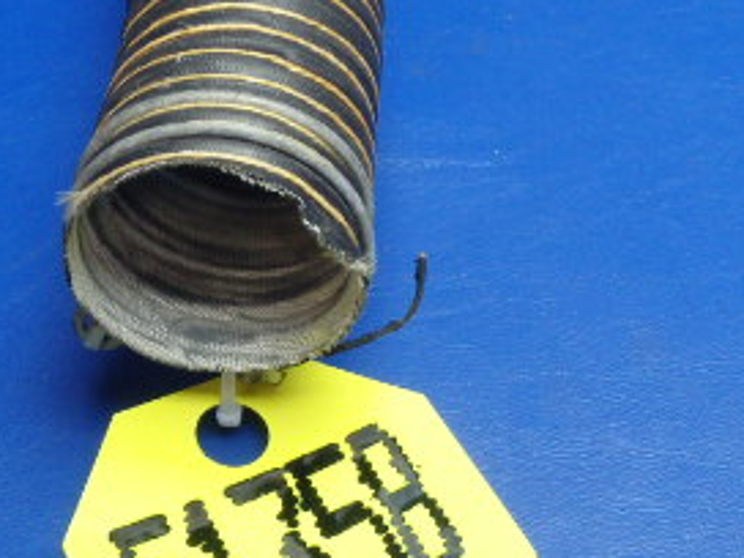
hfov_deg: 29.4
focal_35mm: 66
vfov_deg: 21.0
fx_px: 1419
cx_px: 380
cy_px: -77
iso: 320
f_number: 3.9
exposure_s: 1/30
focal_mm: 5
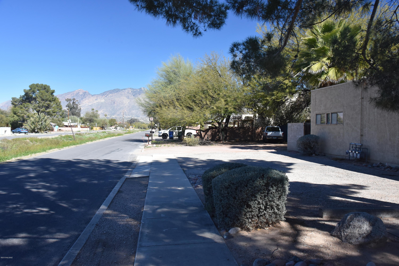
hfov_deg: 55.8
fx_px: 377
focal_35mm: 34
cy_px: 133
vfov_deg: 38.9
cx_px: 200
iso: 2000
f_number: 11
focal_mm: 34
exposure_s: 1/500
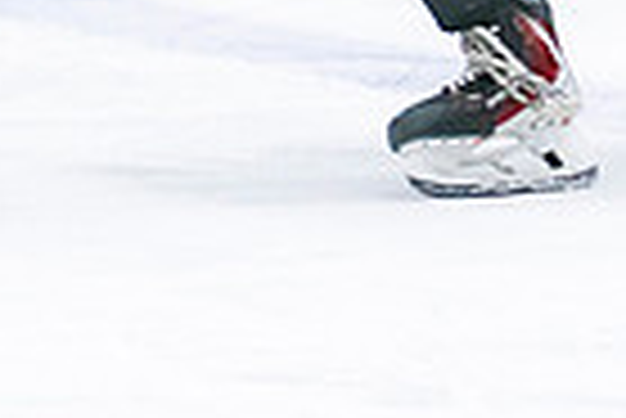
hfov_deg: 3.0
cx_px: 458
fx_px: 11854
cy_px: -477
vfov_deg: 2.0
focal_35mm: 681
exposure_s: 1/640
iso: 1250
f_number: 2.8
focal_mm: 100
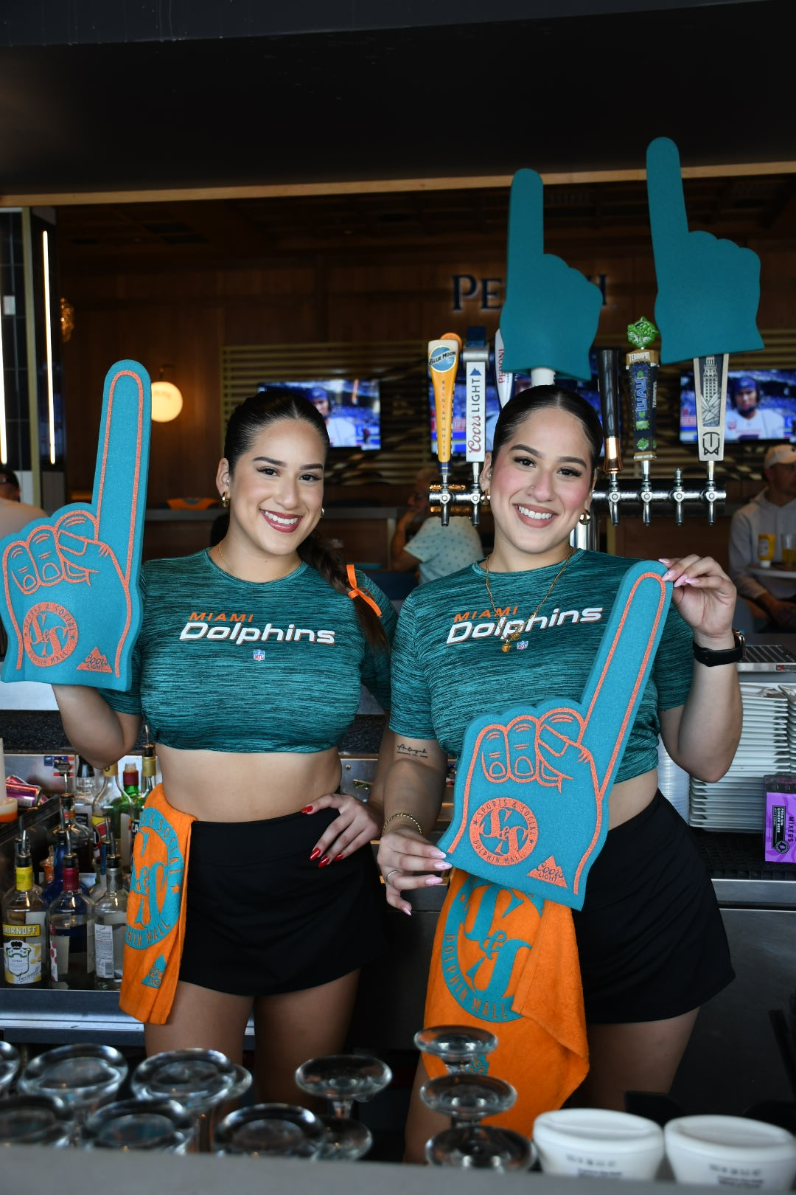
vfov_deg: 49.6
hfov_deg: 34.2
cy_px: 598
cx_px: 398
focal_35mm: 39
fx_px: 1293
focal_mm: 26
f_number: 3.8
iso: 400
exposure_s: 1/200
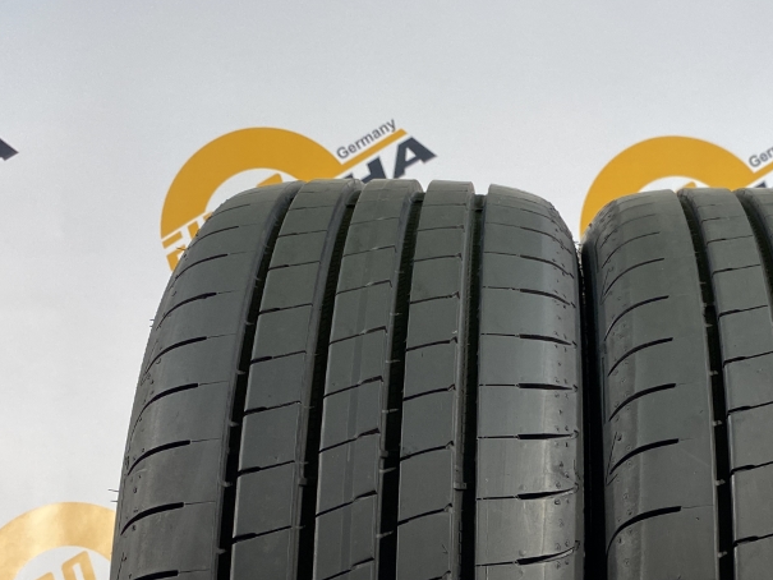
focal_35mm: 55
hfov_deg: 34.3
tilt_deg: +4.3
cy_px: 591
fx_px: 1228
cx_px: 571
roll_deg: +0.3
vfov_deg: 25.2
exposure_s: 1/100
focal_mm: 4.25
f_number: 1.8
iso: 64
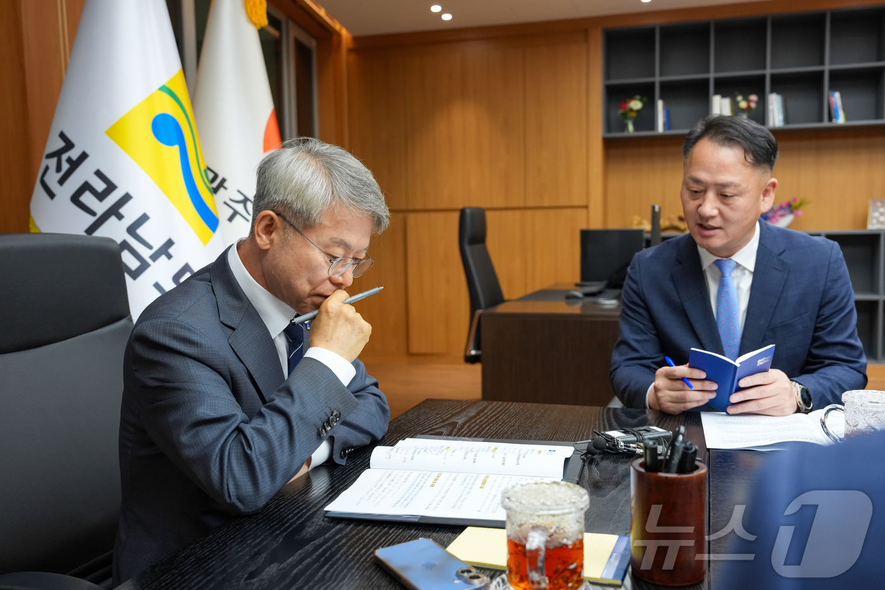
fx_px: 836
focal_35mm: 34
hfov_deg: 55.8
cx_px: 442
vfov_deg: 38.9
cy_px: 295
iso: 2000
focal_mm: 34
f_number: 4.5
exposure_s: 1/250
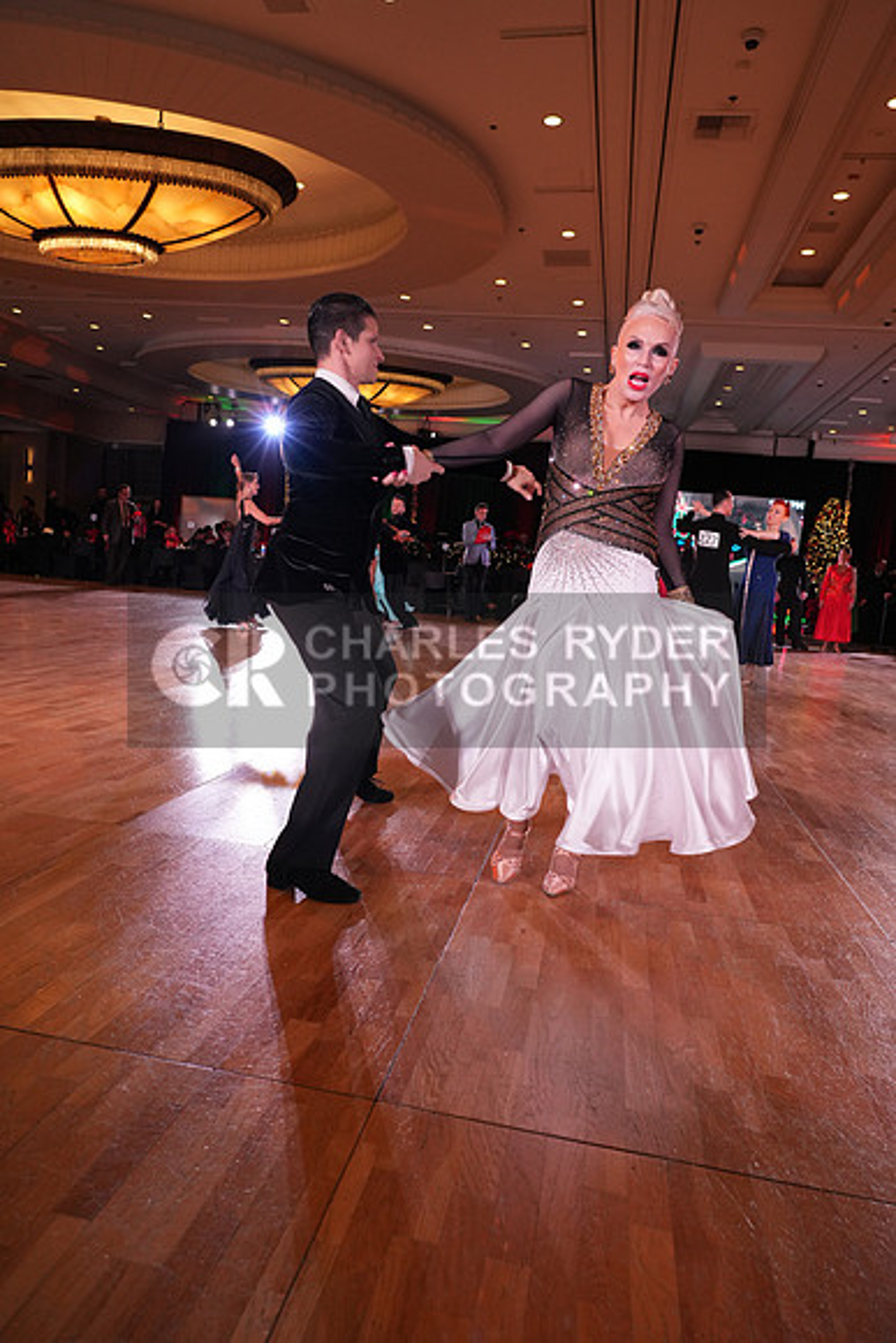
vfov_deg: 73.7
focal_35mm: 24
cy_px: 672
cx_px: 448
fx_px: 895
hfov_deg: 53.2
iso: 2000
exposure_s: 1/200
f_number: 5
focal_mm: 24
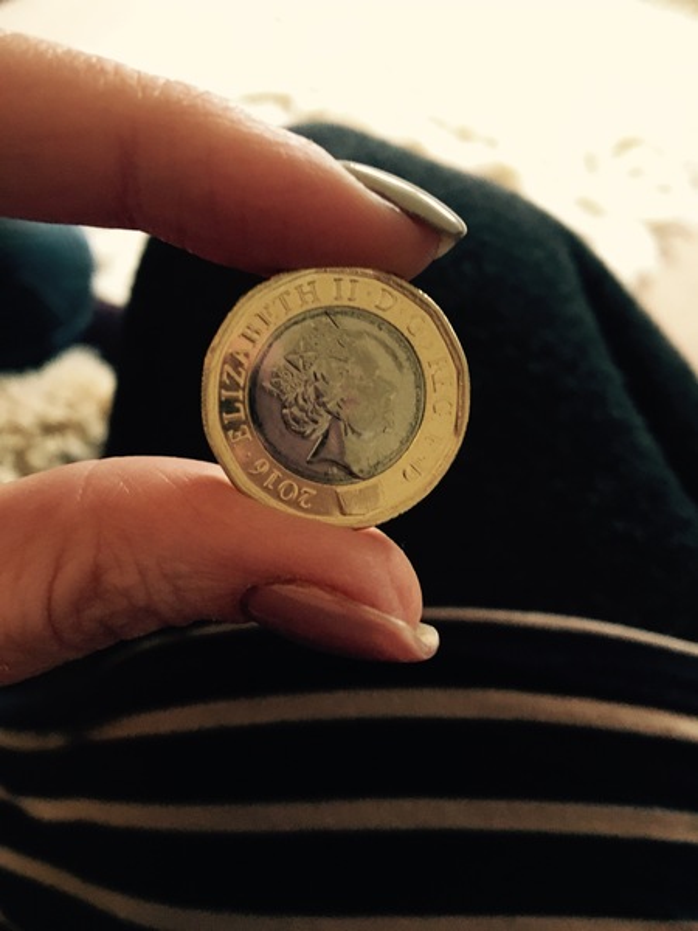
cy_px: 466
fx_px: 780
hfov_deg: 48.2
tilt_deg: -51.7
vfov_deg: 61.7
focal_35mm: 29
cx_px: 349
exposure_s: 1/17
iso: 200
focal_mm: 4.15
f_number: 2.2
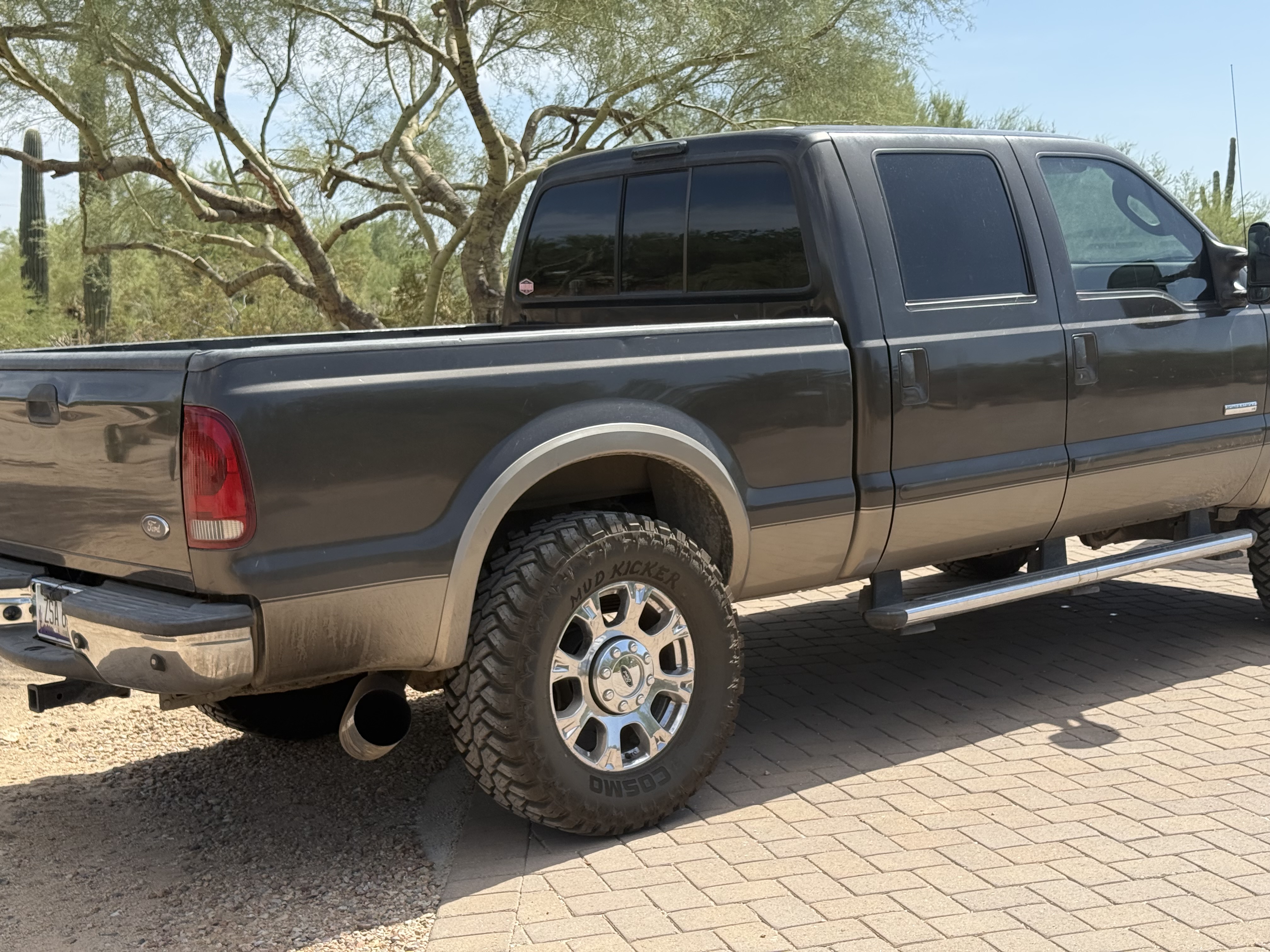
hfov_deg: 39.7
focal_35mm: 48
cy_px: 476
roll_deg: -0.7
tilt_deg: -5.1
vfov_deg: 30.3
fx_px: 1761
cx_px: 635
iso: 100
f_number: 1.78
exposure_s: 1/3226
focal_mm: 6.76
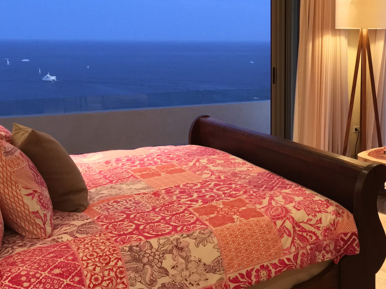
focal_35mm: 51
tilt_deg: -5.4
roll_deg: +0.0
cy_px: 108
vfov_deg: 28.5
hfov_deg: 36.4
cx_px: 301
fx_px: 569
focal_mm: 4.15
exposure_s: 1/30
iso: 250
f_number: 2.2
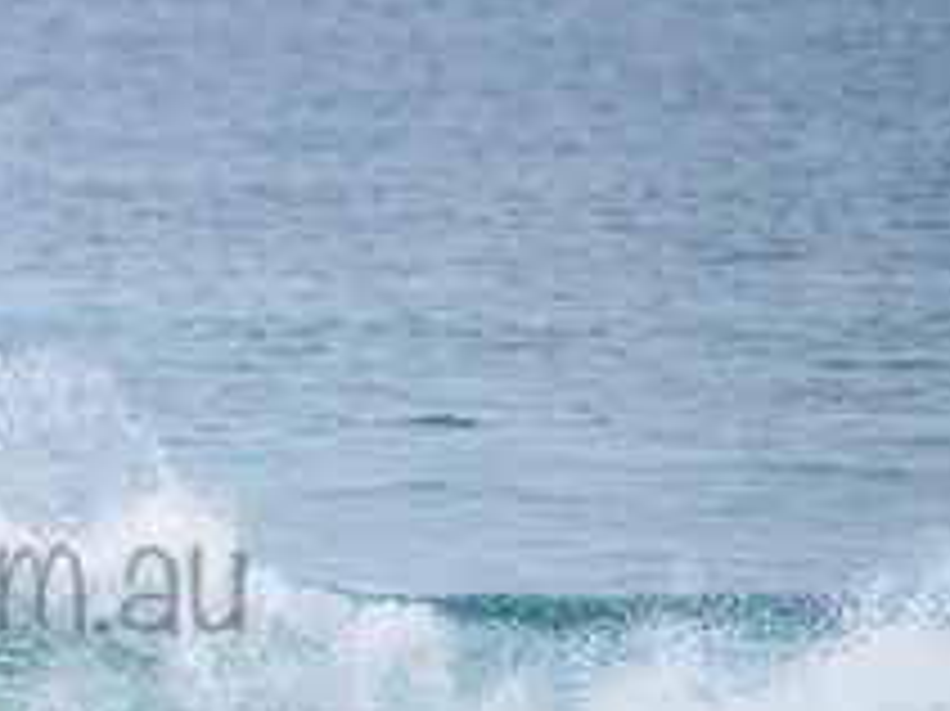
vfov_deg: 1.1
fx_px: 36233
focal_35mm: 1321
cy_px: 529
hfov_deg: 1.5
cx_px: -230
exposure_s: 1/2000
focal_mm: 500
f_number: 5.6
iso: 320
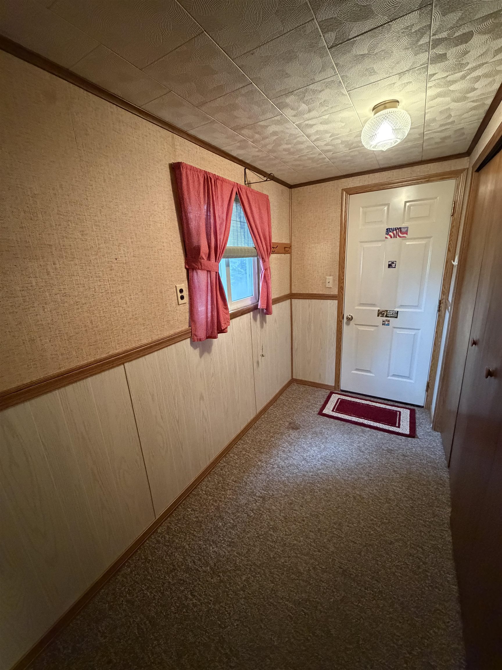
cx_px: 251
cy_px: 335
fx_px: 271
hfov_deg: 85.7
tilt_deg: -15.8
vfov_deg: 102.1
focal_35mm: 14
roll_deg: +2.1
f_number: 2.2
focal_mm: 2.22
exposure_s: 1/60
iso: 1250
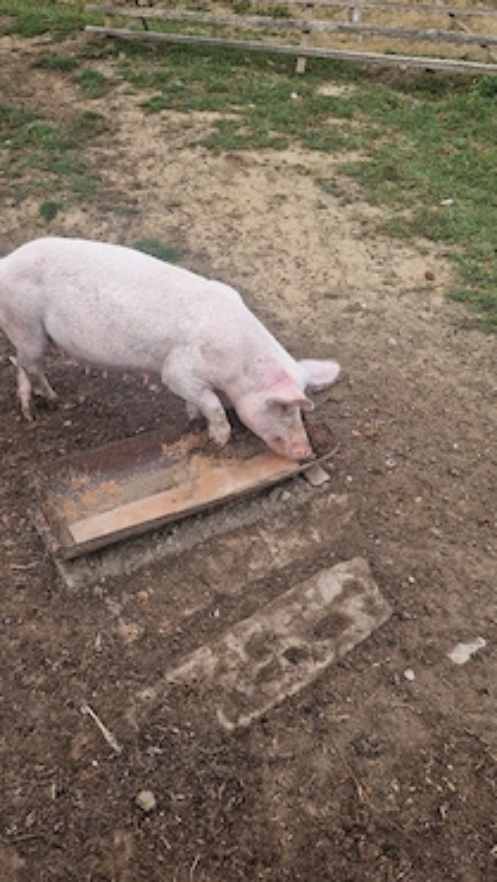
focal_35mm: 27
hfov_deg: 42.8
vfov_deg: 69.8
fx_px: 632
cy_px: 416
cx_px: 205
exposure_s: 1/256
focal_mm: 5.4
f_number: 1.8
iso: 50
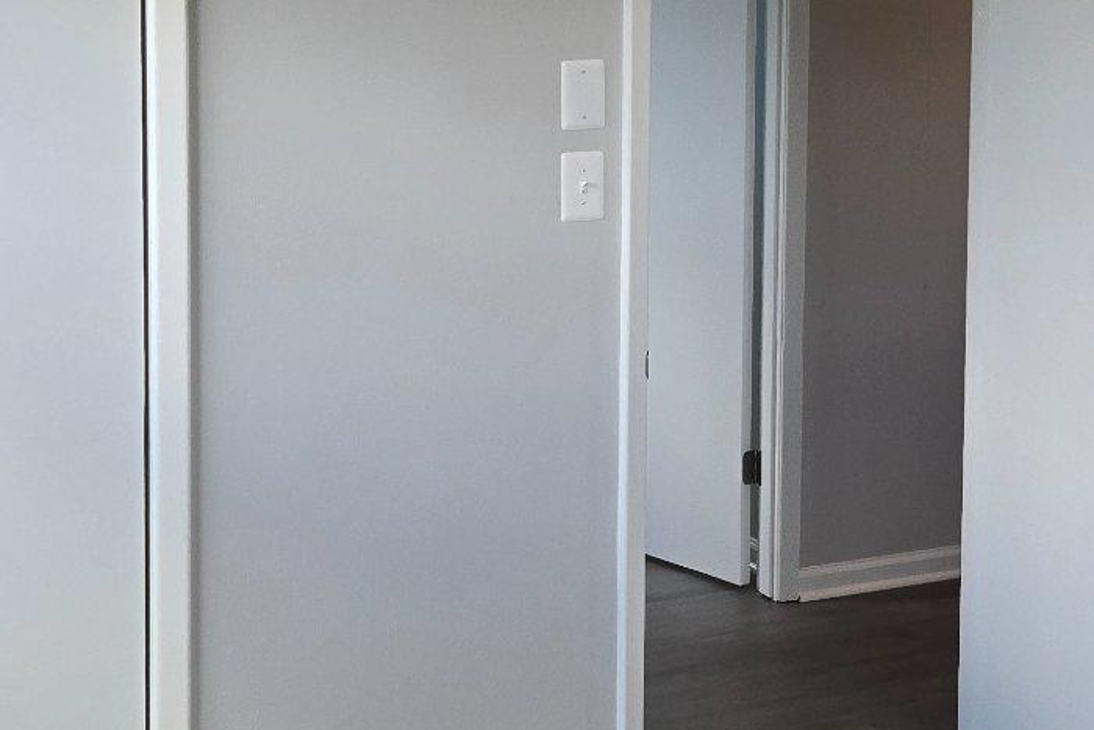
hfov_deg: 28.8
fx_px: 2128
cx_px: 638
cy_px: 122
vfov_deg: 19.2
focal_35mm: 70
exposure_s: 1/120
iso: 50
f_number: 1.8
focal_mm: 5.4
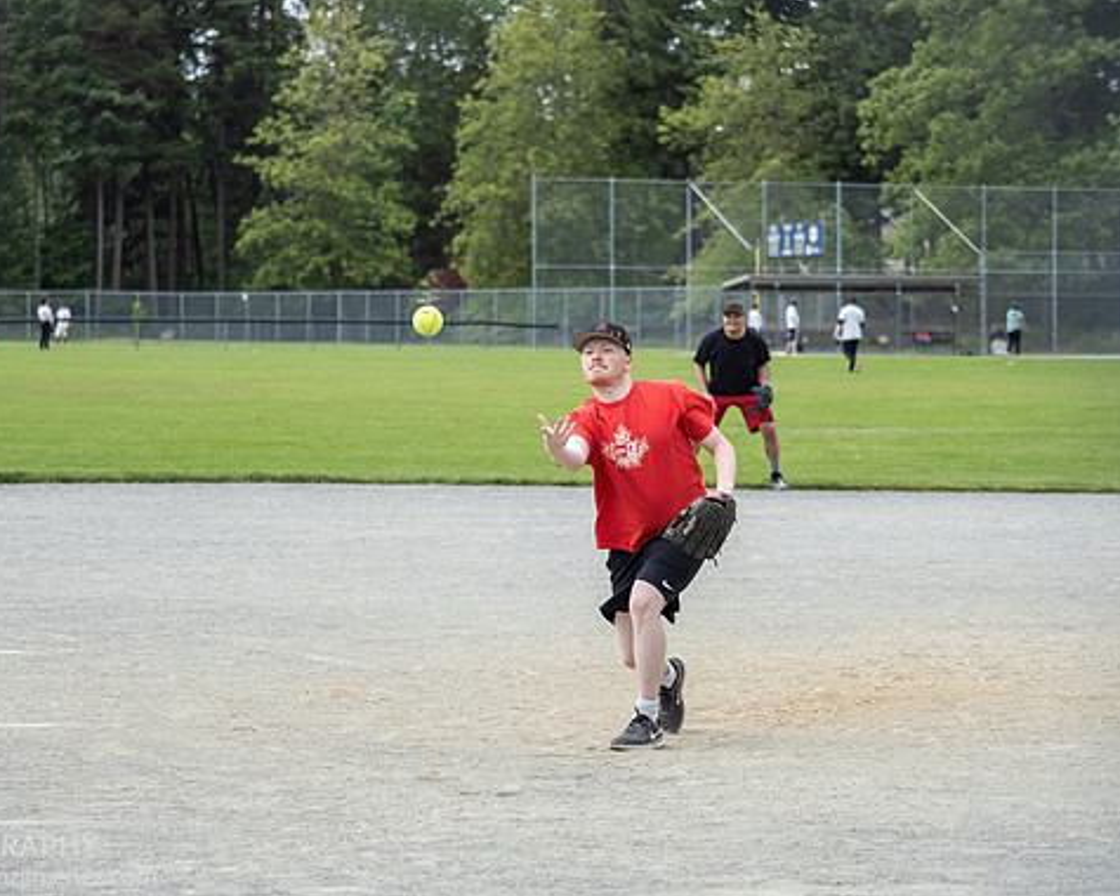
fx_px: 4740
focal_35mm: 143
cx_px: 521
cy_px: 449
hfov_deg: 13.5
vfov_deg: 10.8
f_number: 2.8
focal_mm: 60
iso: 800
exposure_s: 1/1250
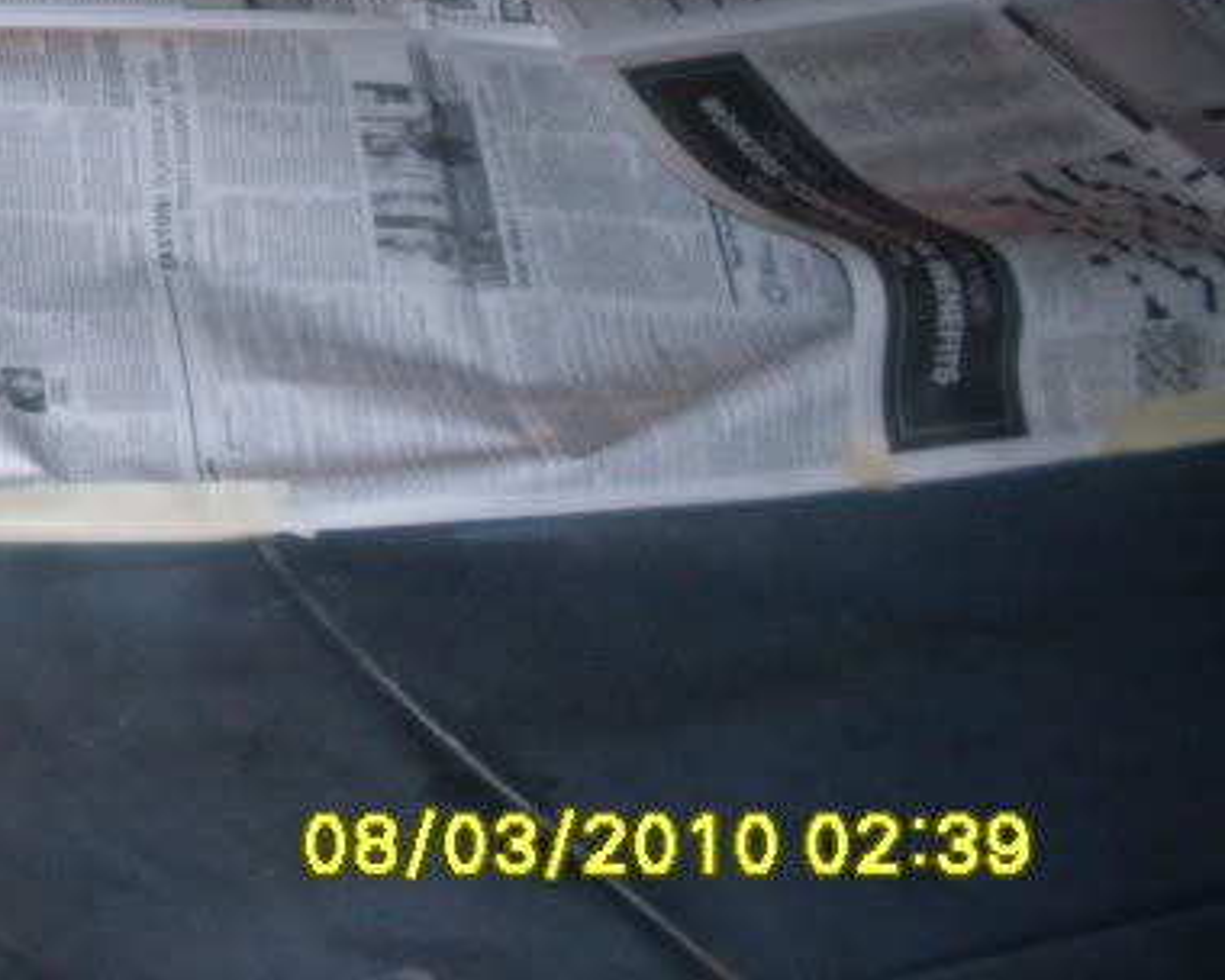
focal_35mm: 100
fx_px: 3626
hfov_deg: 17.8
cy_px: -152
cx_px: -422
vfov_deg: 14.9
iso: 100
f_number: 2.8
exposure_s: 1/45
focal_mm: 6.3
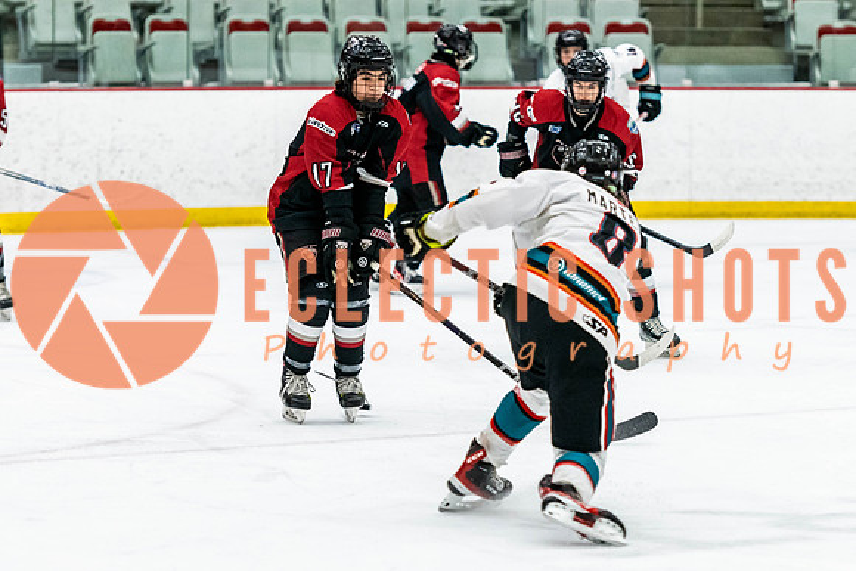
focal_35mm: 199
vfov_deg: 6.9
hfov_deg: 10.4
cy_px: 252
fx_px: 4723
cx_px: 496
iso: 2500
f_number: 2.8
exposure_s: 1/640
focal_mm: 120
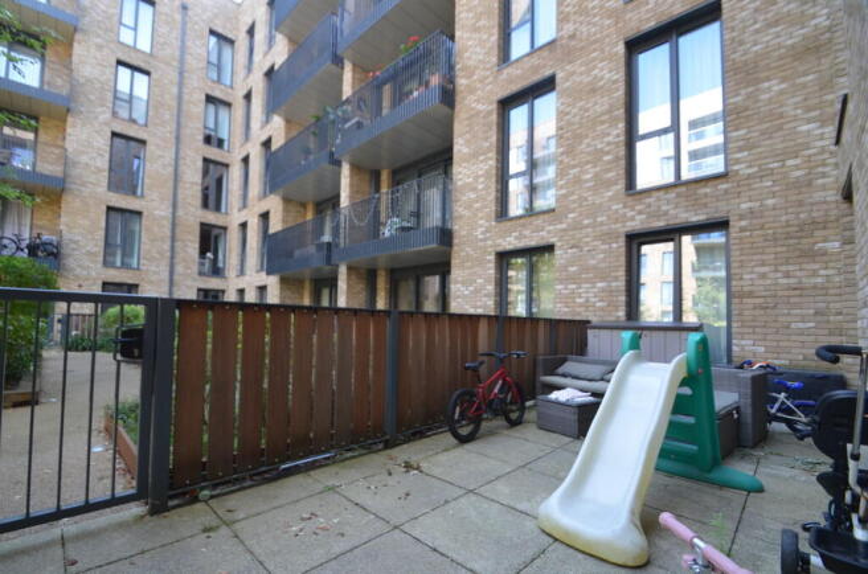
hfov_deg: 100.5
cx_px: 434
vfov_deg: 77.0
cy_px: 287
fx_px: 361
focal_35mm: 15
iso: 400
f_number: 5.6
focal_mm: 10
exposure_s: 1/125
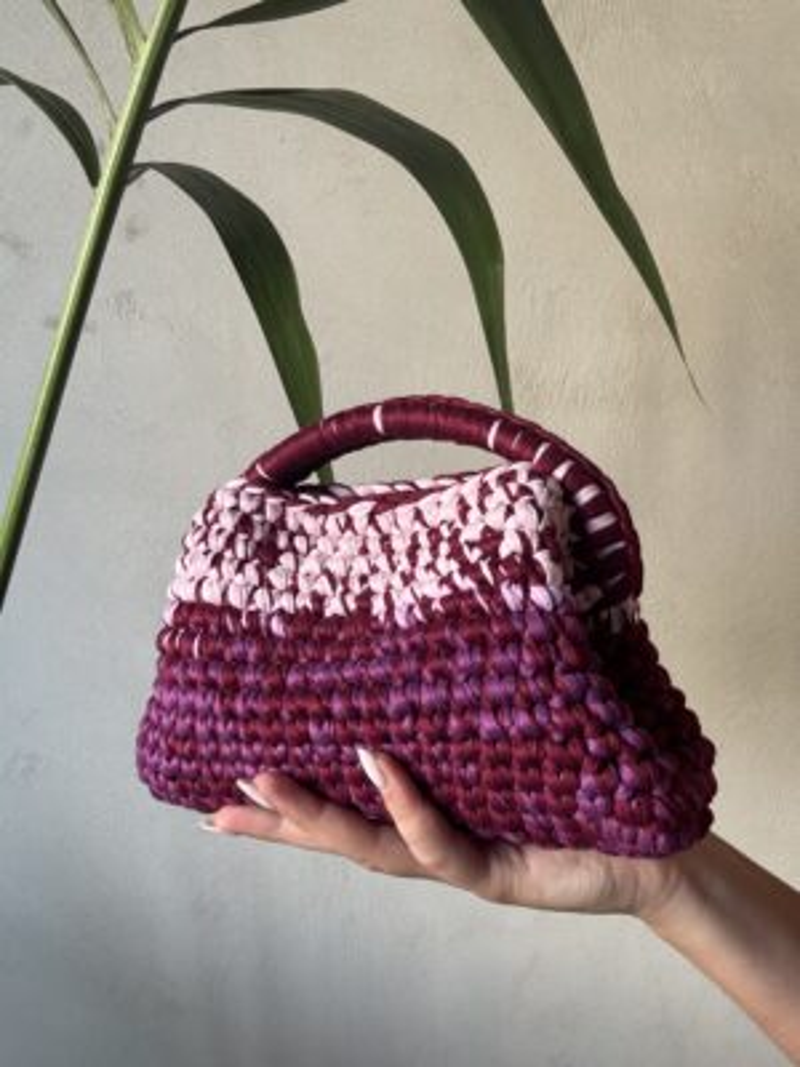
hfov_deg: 46.8
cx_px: 400
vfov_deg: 60.0
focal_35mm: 30
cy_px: 534
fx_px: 924
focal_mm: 2.69
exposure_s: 1/60
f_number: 1.9
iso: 125
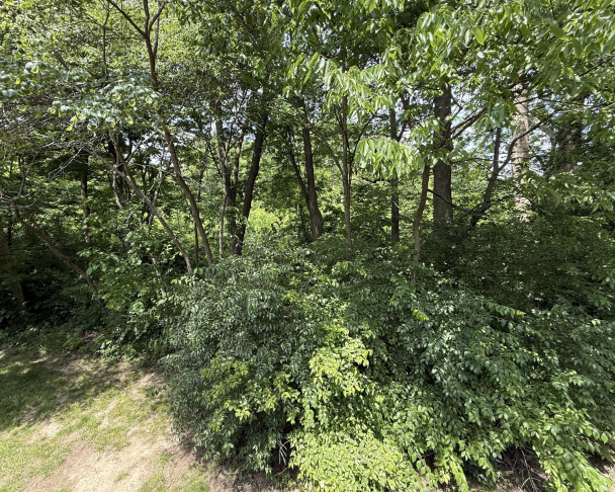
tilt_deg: -9.4
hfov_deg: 96.8
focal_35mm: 15
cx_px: 297
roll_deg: +0.0
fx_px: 273
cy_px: 241
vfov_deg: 84.0
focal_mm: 2.22
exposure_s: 1/197
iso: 50
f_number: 2.2
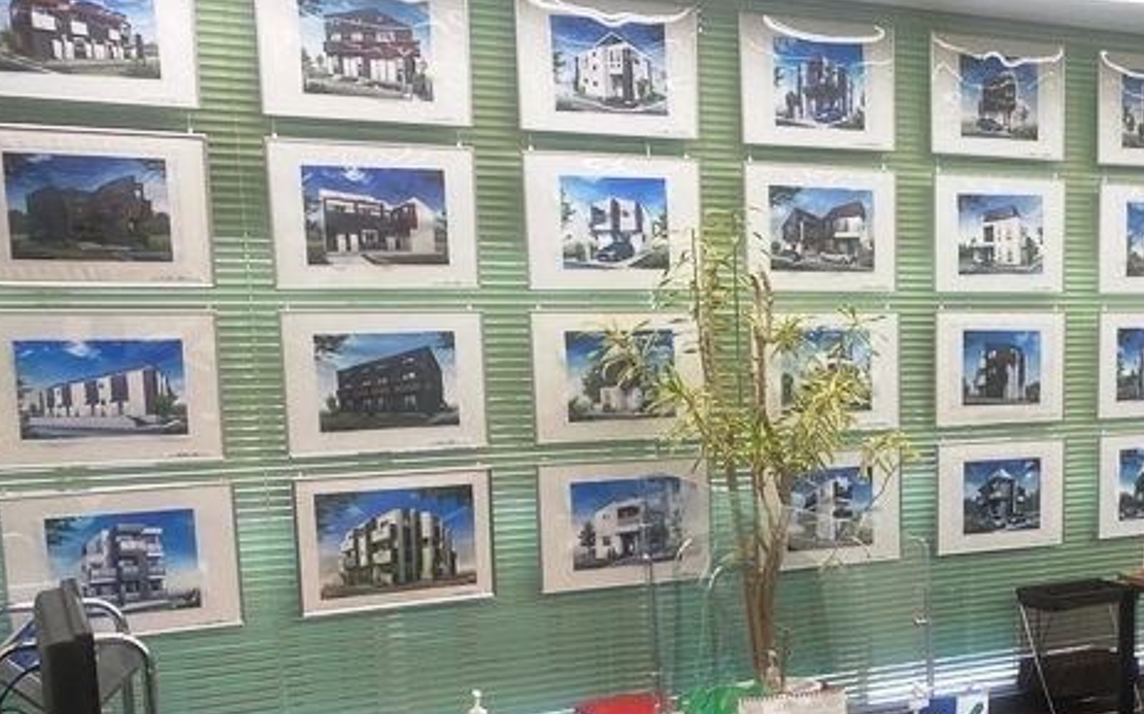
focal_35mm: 61
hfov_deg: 30.7
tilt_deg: -12.1
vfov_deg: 20.8
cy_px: 647
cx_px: 1188
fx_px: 1901
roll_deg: -0.3
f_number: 1.8
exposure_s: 1/100
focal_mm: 4.25
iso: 40
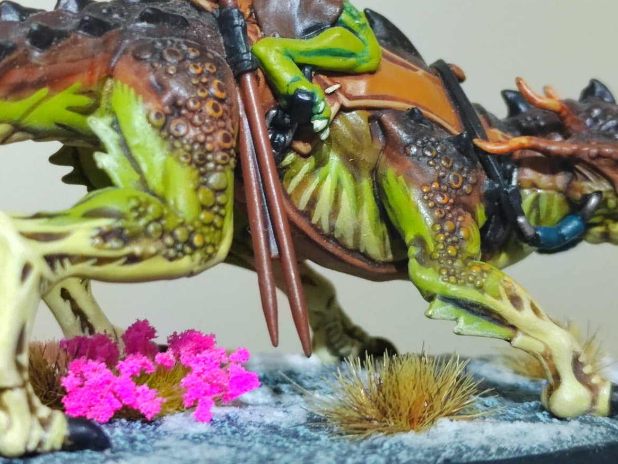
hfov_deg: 21.3
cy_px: 202
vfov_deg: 16.1
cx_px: 262
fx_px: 1643
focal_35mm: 92
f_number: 1.9
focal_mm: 5.52
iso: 1000
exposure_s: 1/100
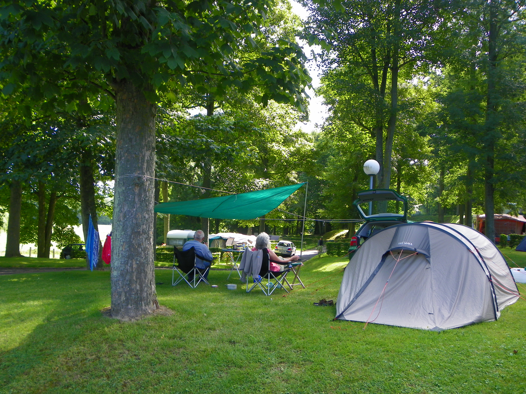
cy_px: 197
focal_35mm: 32
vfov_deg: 44.2
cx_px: 263
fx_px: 486
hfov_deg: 56.8
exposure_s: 1/100
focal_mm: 5.7
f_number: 2.8
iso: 64
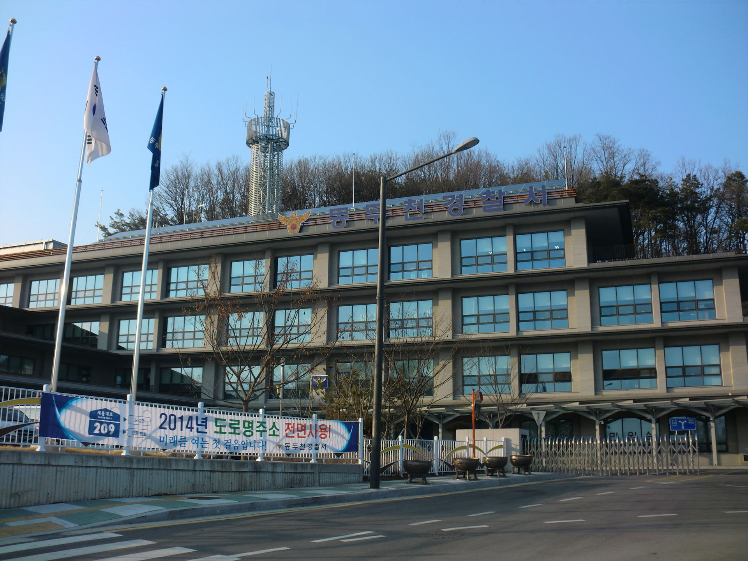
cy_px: 280
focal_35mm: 35
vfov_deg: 40.7
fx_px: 756
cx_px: 374
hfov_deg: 52.6
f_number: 3.1
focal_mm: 6.3
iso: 64
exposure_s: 1/500
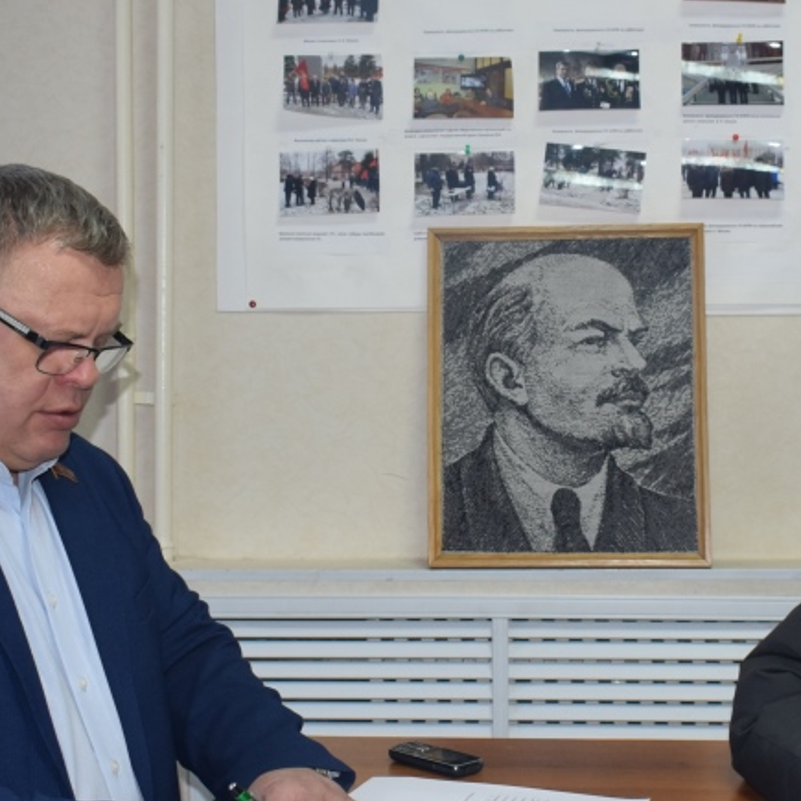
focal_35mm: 60
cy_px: 402
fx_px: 1571
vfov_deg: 28.6
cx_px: 565
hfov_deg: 28.3
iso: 800
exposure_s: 1/80
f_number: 4.5
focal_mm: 20
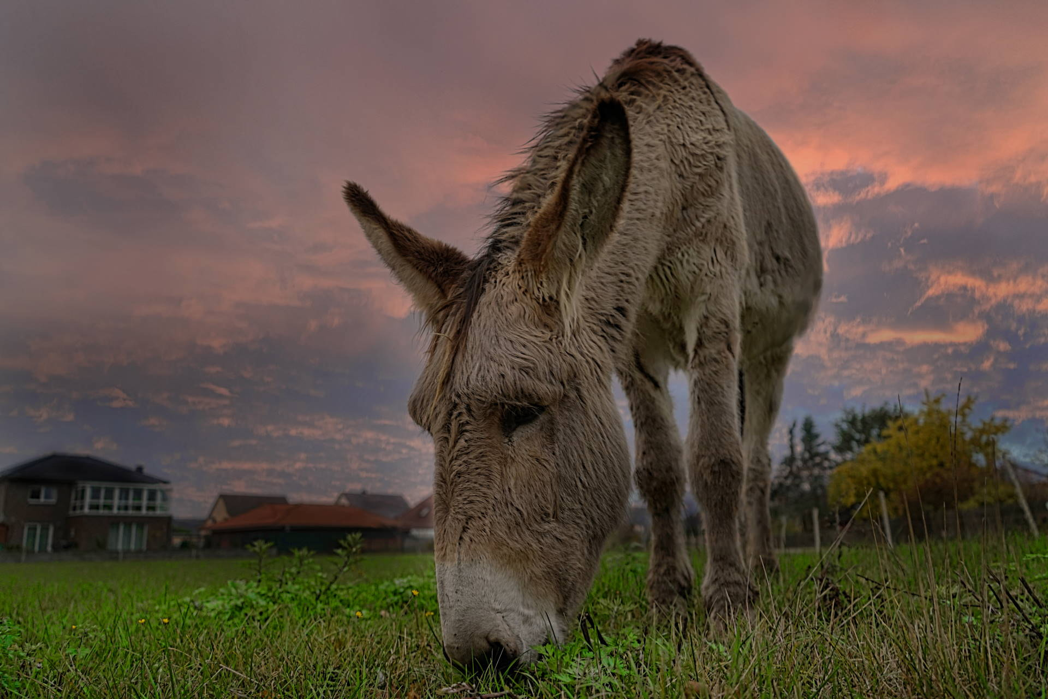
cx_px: 524
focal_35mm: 28
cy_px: 350
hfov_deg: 65.5
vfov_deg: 46.4
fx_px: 815
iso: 640
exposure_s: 1/60
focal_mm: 28
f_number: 3.5
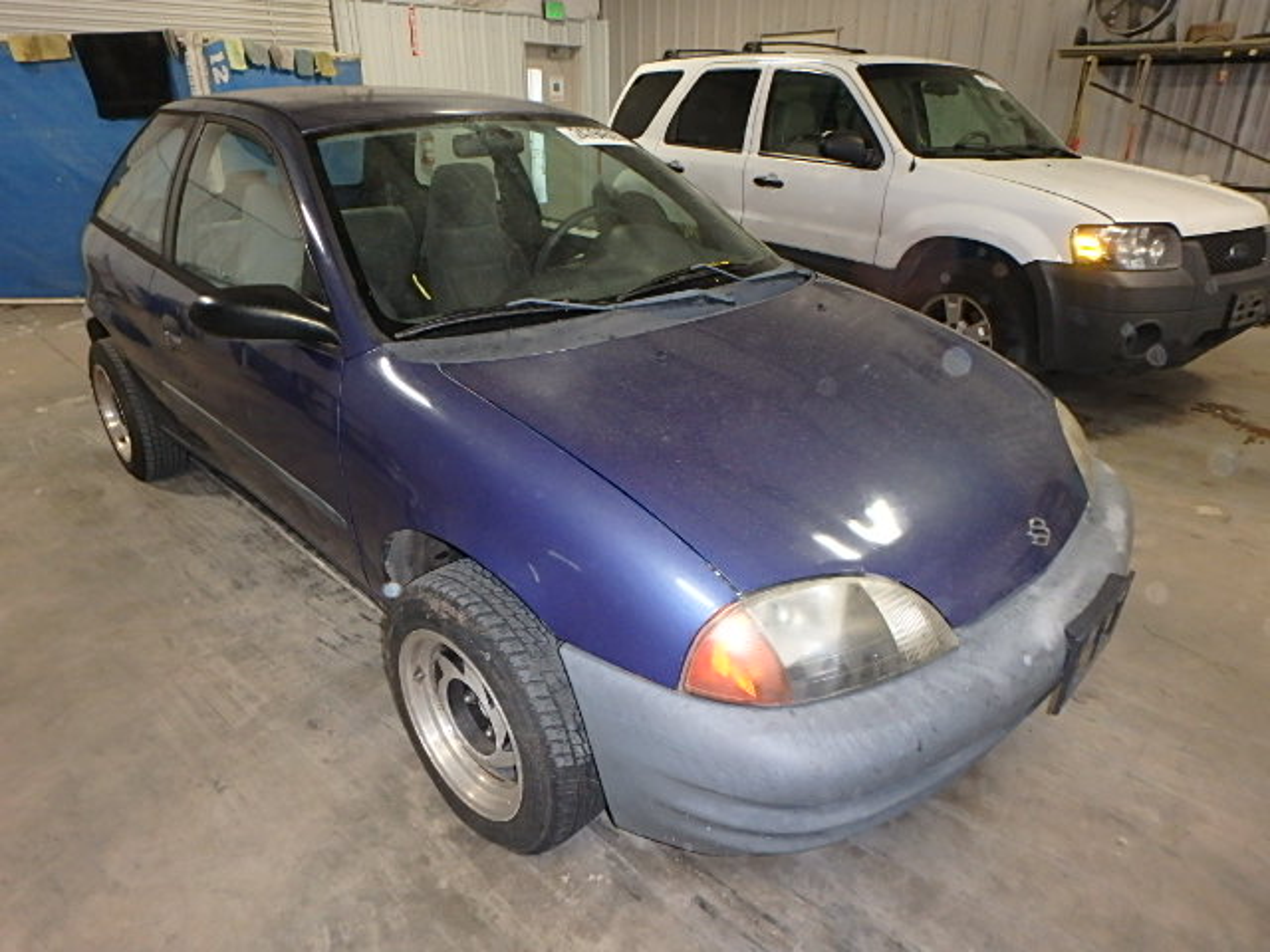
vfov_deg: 63.4
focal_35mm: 21
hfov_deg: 79.0
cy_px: 476
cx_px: 635
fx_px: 770
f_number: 3.5
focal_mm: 3.7
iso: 400
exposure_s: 1/30
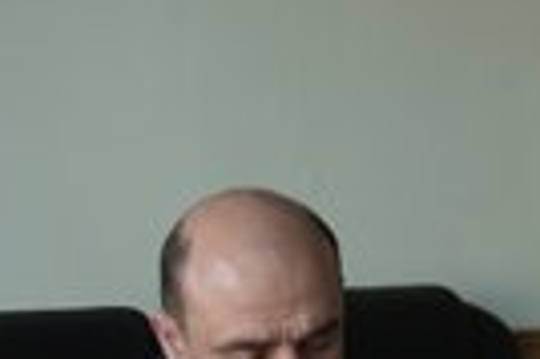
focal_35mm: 209
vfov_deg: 6.5
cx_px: 435
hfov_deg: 9.8
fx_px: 3131
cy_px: 498
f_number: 2.8
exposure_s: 1/50
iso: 250
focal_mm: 70
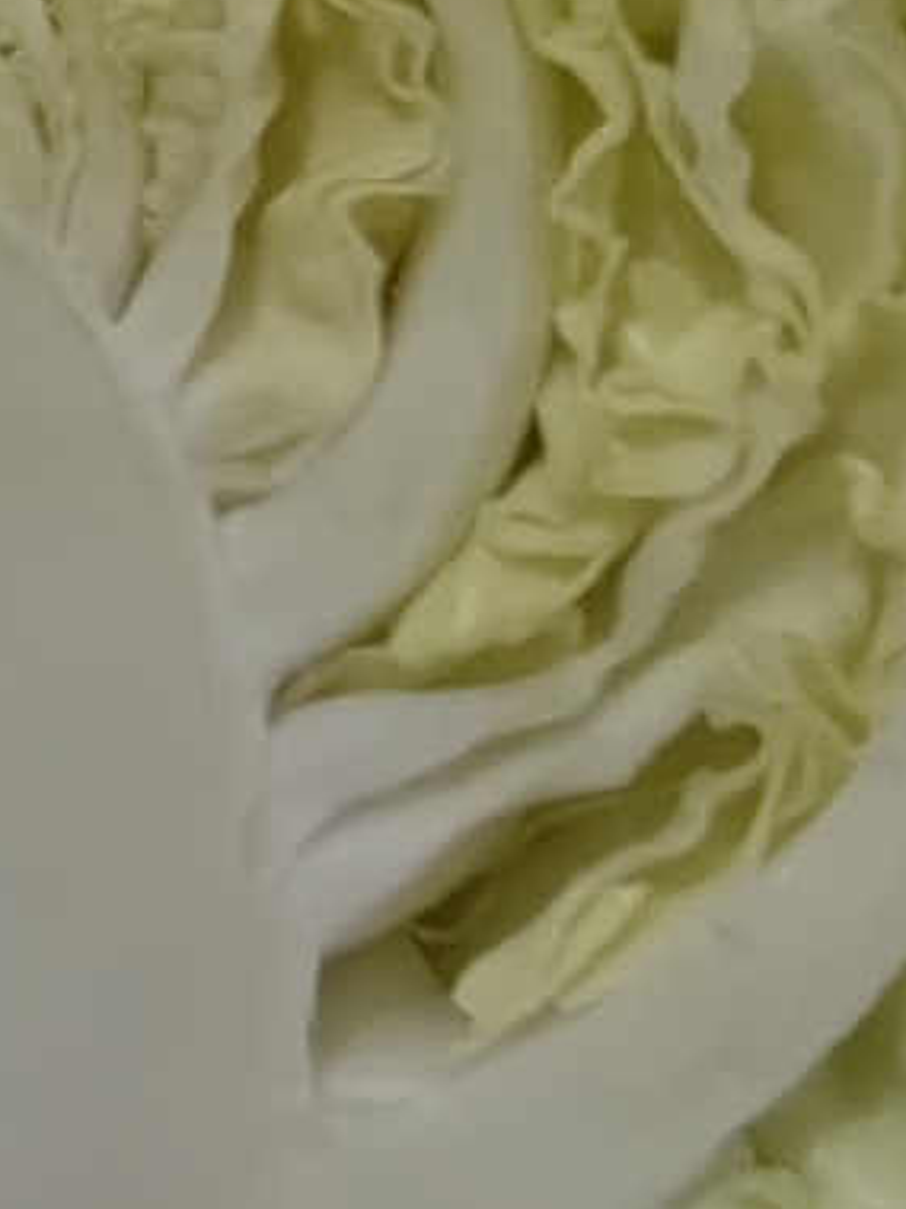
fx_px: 2654
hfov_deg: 18.6
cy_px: 222
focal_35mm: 76
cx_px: -112
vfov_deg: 25.2
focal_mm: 1.68
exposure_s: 1/25
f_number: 2.2
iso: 1000
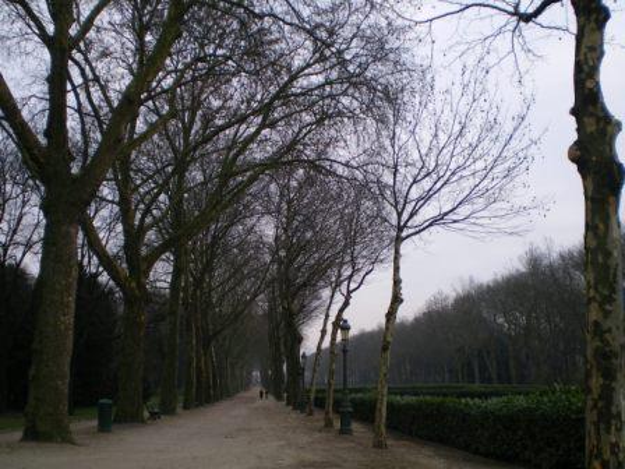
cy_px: 234
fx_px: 686
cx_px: 312
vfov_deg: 37.7
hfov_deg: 49.0
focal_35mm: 38
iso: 64
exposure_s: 1/100
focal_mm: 6.3
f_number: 3.1
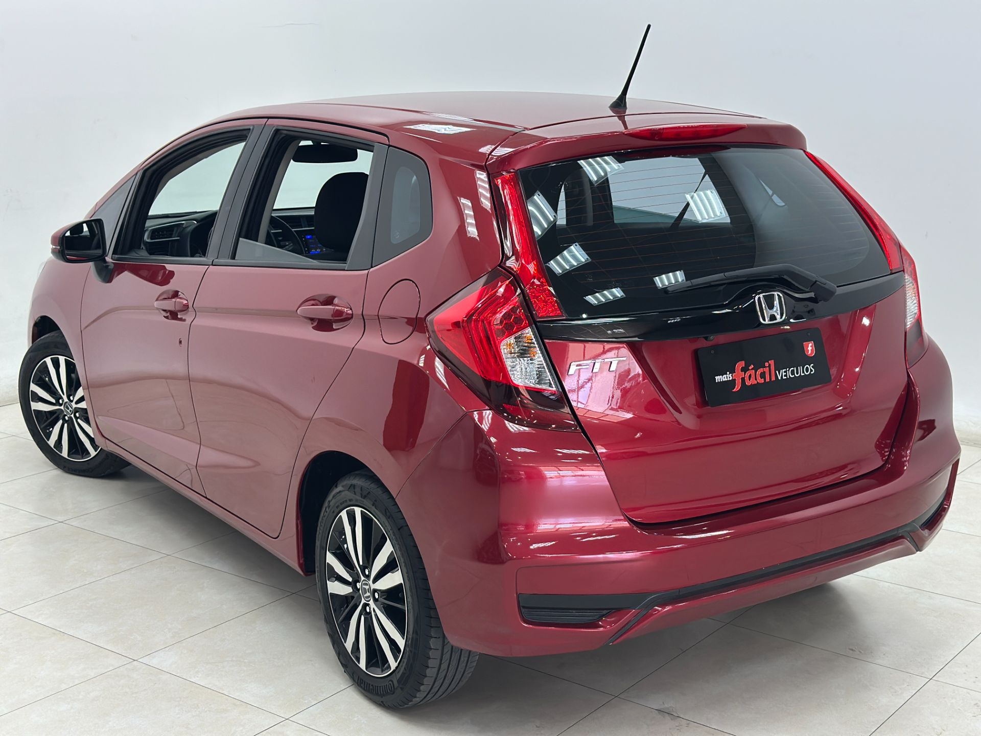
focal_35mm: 48
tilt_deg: -12.1
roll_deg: -0.5
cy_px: 368
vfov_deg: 30.3
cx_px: 490
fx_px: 1360
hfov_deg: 39.7
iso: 200
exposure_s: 1/120
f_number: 1.78
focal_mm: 6.86
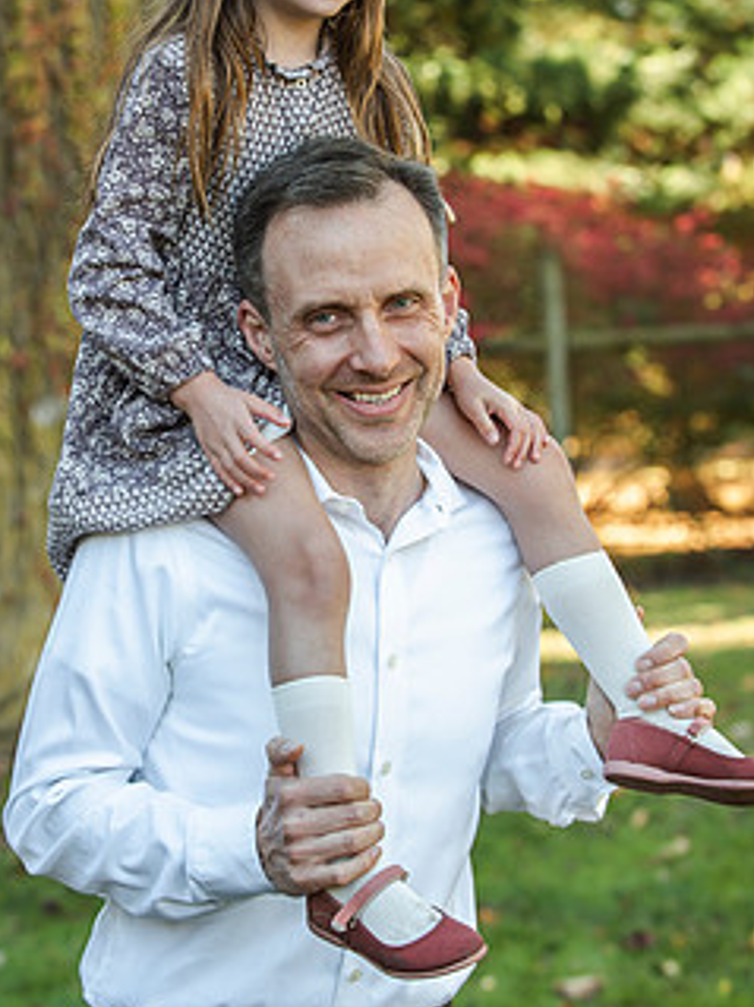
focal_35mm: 95
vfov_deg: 20.6
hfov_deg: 15.5
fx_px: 2761
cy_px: 414
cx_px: 284
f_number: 4.5
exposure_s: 1/400
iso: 500
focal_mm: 70
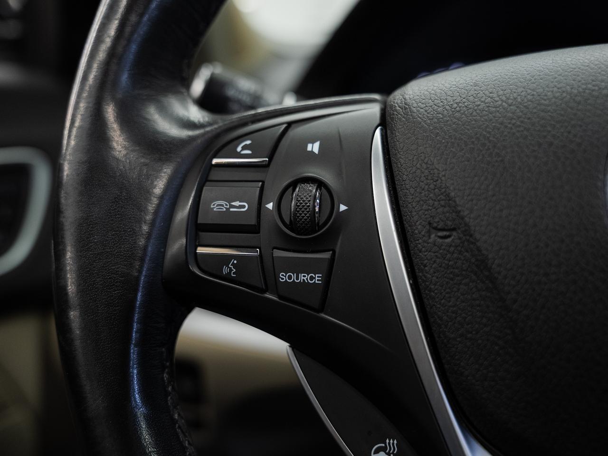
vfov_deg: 41.8
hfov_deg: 54.0
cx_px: 304
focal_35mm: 34
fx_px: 597
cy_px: 228
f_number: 3.5
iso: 640
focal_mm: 31.4
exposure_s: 1/50
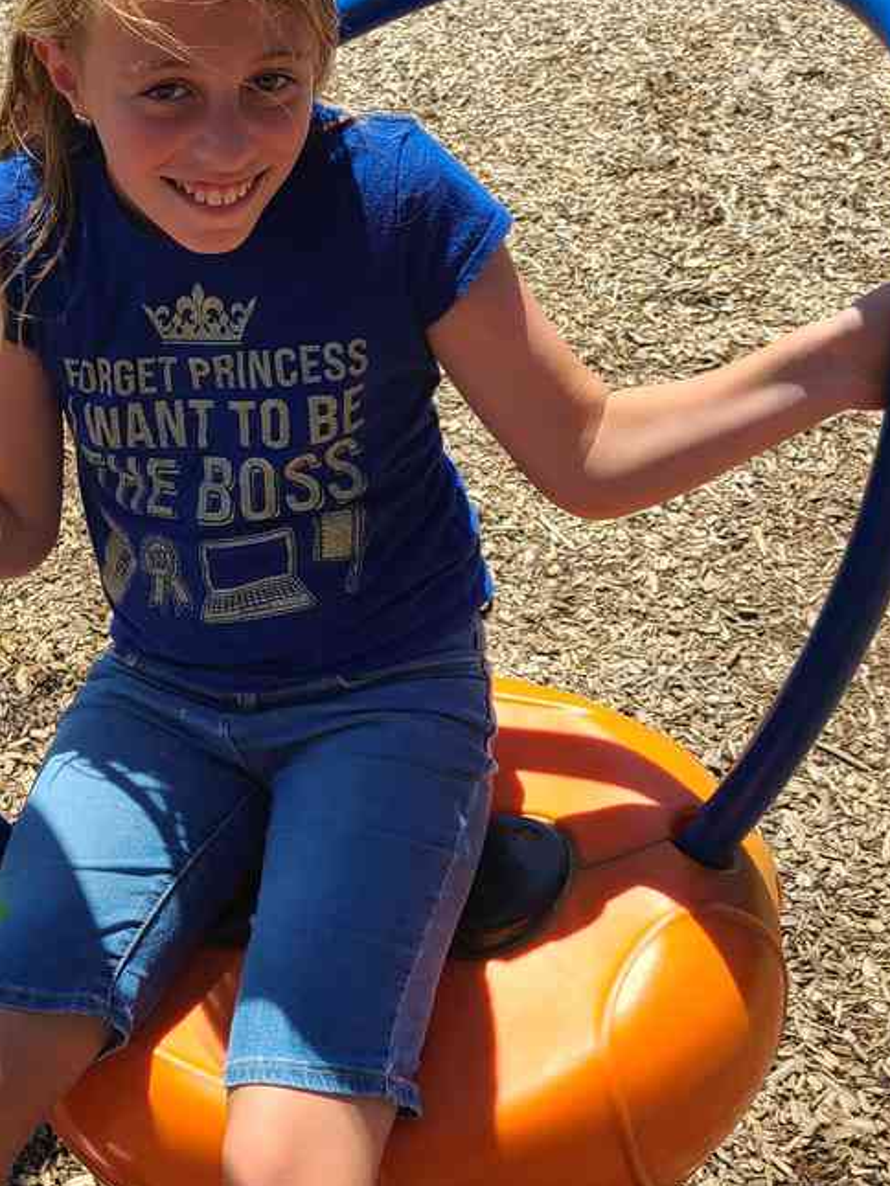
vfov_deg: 34.9
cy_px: 507
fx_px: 1885
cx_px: 86
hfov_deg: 25.7
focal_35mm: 55
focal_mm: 5.4
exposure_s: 1/1723
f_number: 1.8
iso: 40
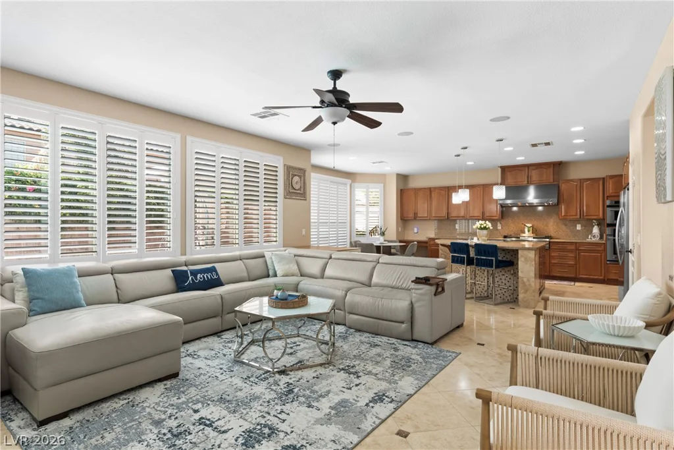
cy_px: 225
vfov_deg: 64.6
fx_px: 356
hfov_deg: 86.9
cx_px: 337
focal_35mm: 19
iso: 400
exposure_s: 1/13
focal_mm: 19
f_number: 8
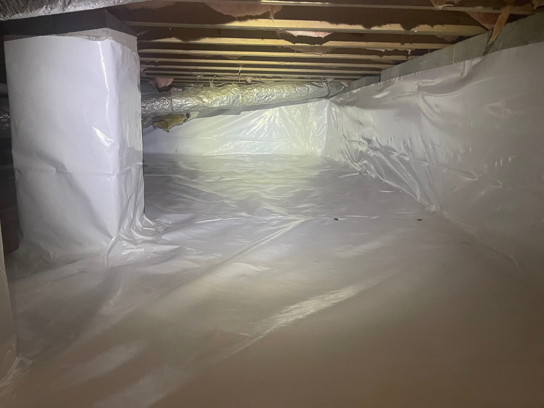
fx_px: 393
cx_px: 272
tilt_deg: -14.8
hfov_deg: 69.4
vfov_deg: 54.9
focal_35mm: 25
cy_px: 204
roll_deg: -1.6
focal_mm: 5.1
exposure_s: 1/60
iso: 500
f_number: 1.6
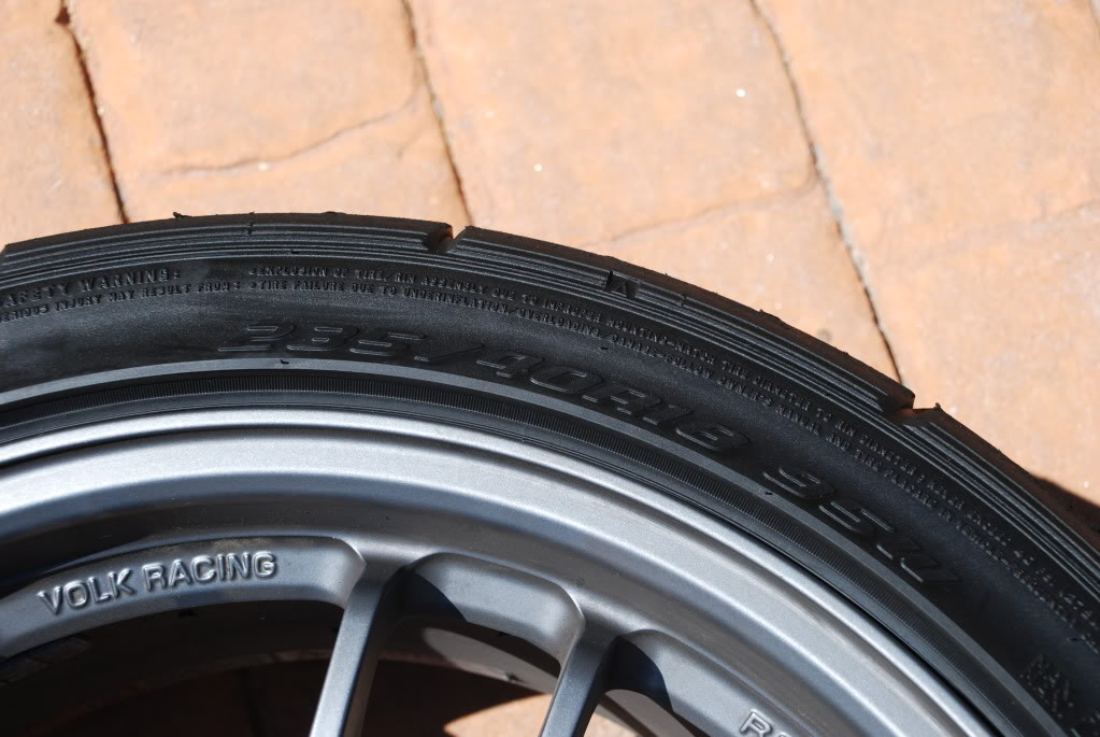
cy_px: 368
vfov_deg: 19.0
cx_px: 550
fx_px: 2203
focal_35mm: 72
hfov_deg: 28.0
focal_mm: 48
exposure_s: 1/200
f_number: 7.1
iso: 100
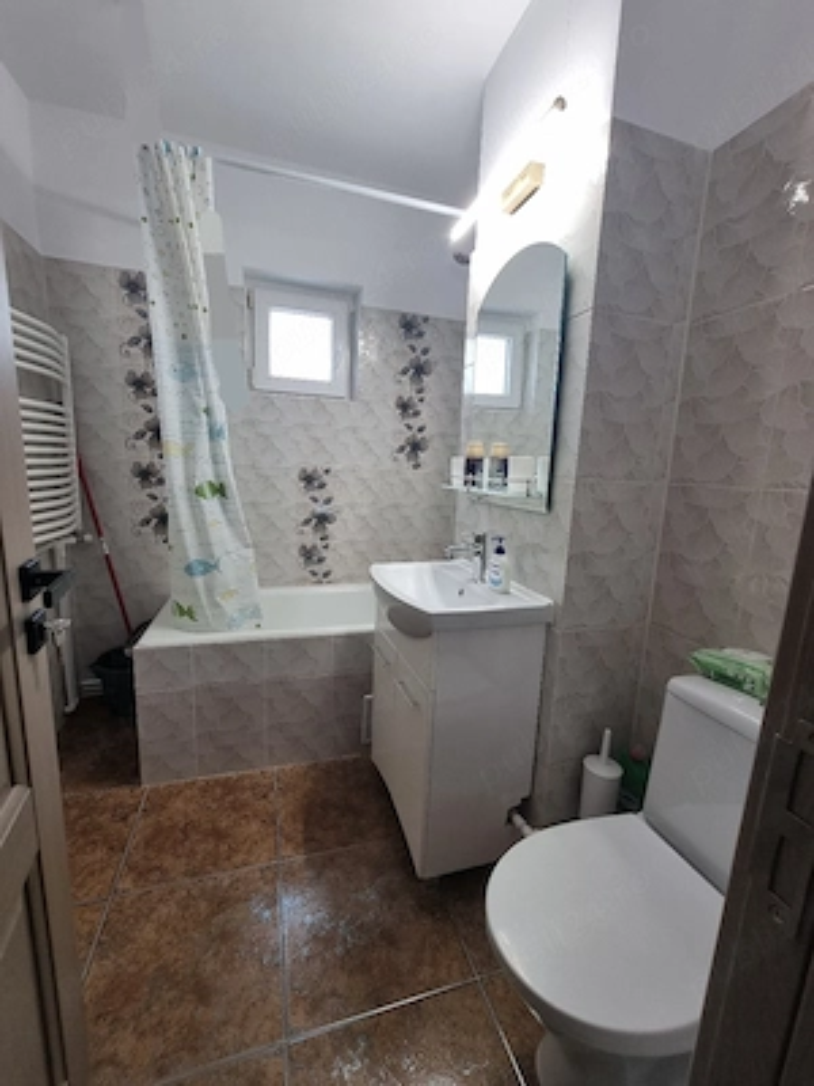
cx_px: 407
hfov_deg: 89.9
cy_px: 543
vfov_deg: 106.2
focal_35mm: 13
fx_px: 408
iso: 125
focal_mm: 2.2
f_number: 2.2
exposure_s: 1/60.2
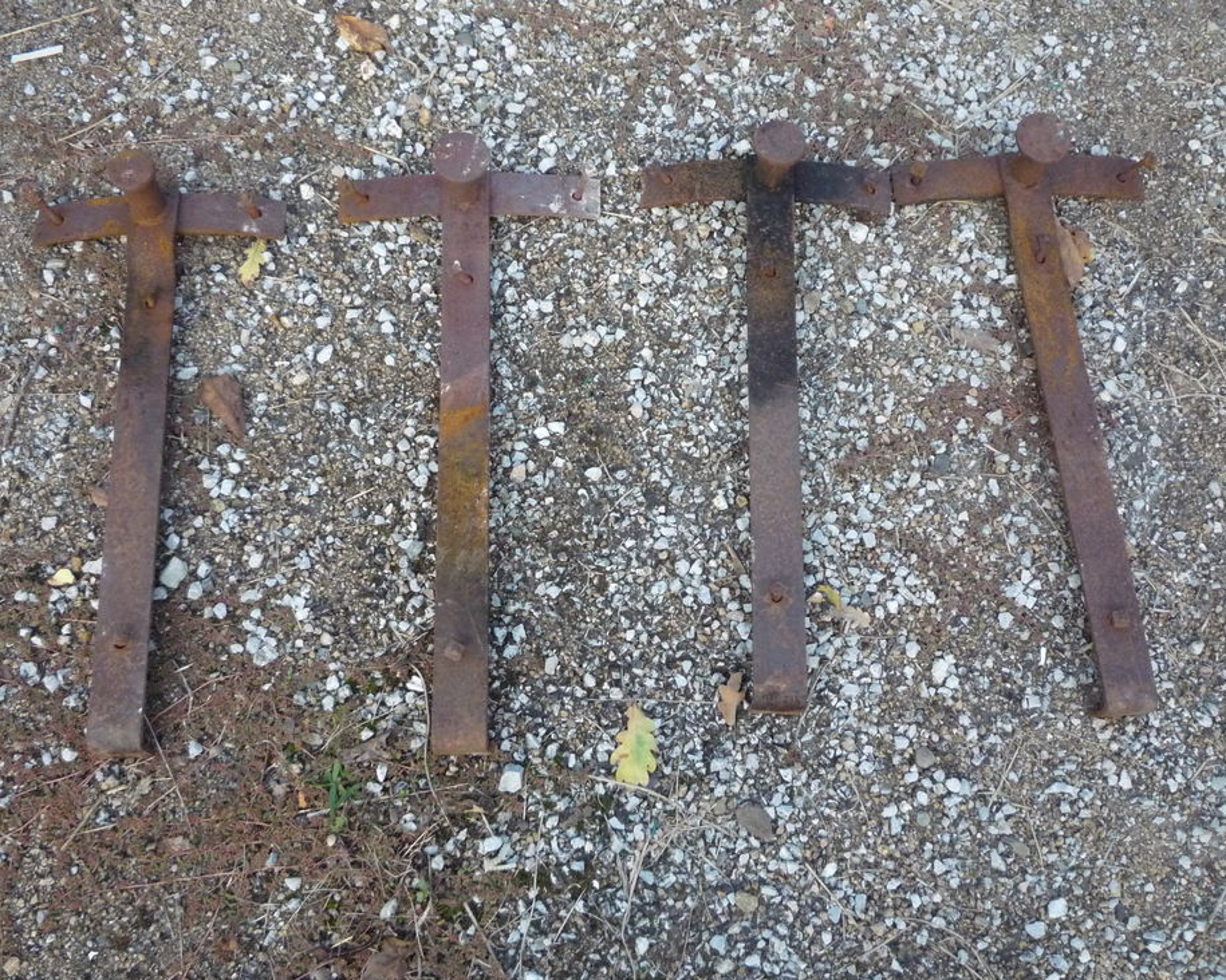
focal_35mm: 32
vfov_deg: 45.8
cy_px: 491
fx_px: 1161
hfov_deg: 55.7
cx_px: 615
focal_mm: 5.2
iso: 400
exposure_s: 1/320
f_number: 3.3
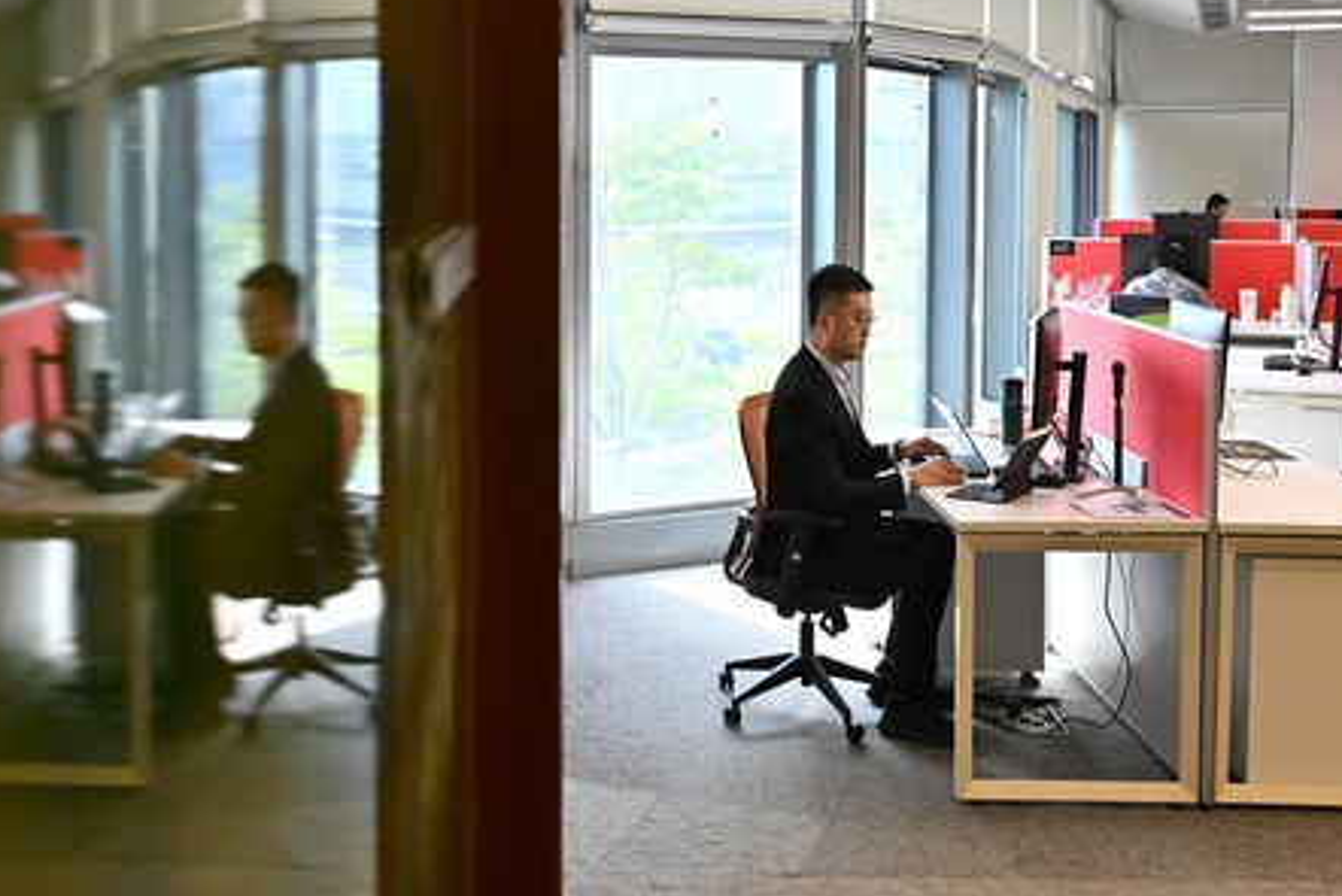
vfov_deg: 34.3
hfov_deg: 49.6
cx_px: 547
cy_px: 340
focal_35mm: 39
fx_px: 1442
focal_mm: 28.5
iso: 500
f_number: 5
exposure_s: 1/125
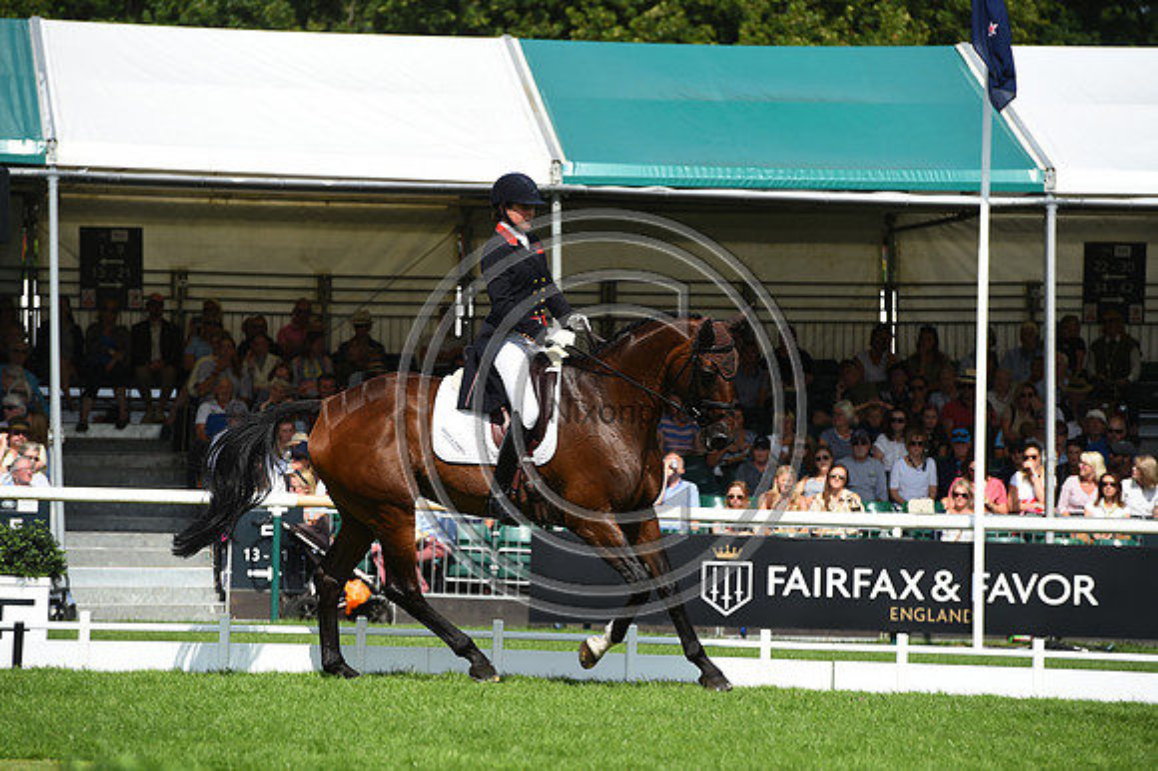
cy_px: 386
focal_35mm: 200
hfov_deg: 10.3
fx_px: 6429
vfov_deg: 6.9
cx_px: 579
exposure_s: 1/1250
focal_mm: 200
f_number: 6.3
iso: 200
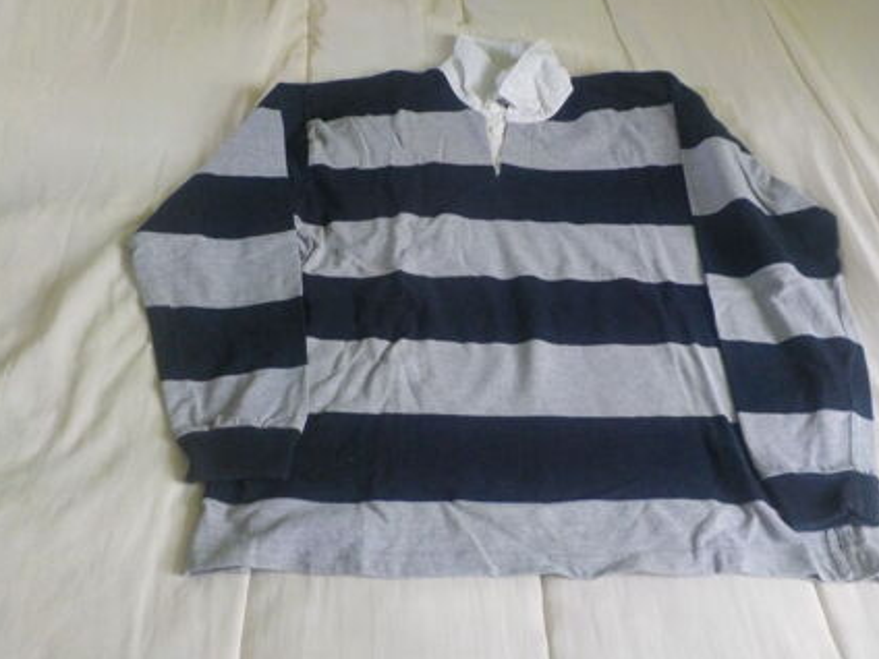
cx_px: 485
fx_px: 863
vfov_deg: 41.7
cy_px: 290
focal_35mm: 34
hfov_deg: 53.9
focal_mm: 4.1
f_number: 3.3
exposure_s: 1/30
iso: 400
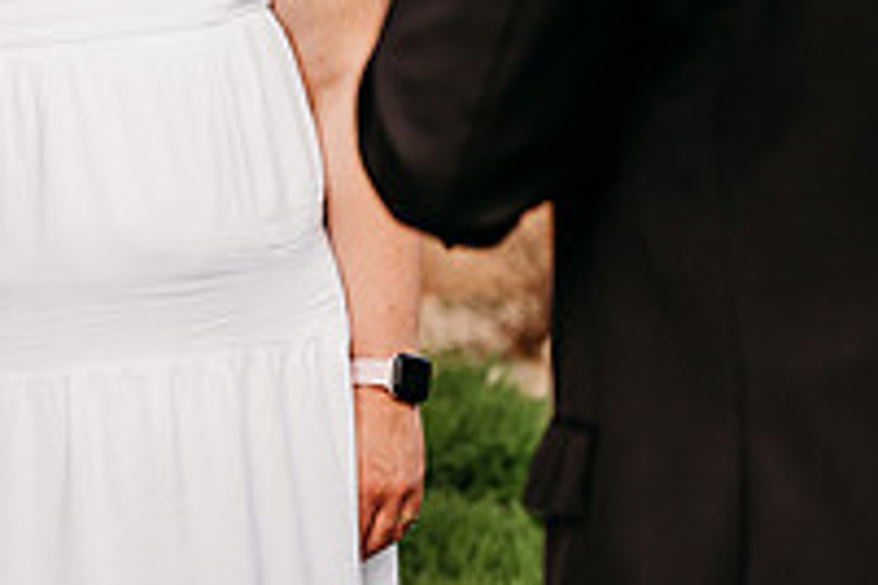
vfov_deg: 6.8
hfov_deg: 10.0
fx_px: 4926
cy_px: 242
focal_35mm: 202
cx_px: -183
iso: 200
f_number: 2.8
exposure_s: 1/1600
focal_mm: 70
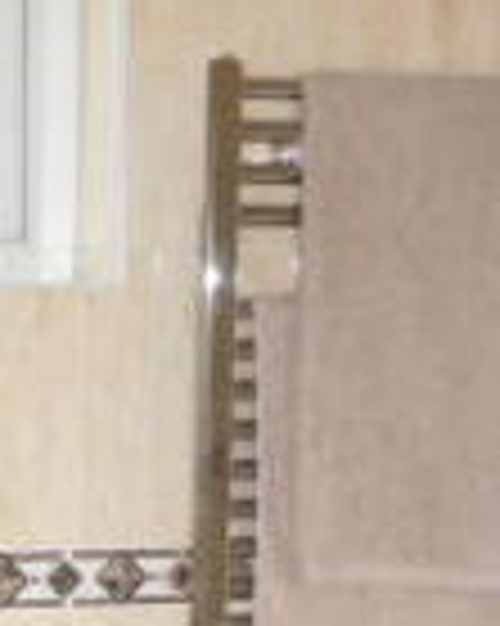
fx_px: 1815
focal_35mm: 98
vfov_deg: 17.8
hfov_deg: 15.4
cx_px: 16
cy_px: 898
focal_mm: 4.3
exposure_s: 1/60
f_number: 3.3
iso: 200
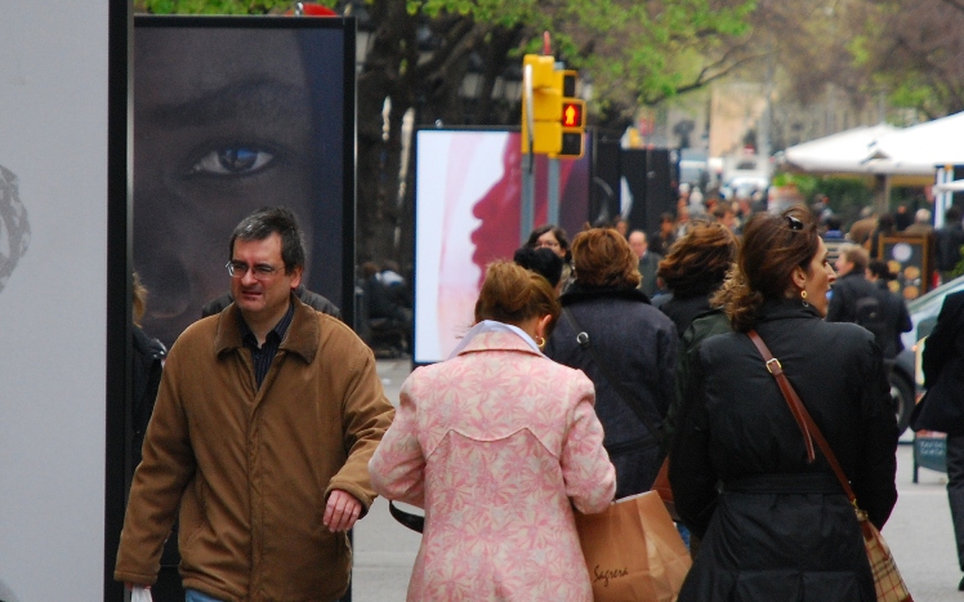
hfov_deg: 4.9
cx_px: 396
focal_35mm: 428
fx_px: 11243
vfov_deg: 3.1
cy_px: 220
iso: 400
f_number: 5.6
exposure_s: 1/320
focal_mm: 135
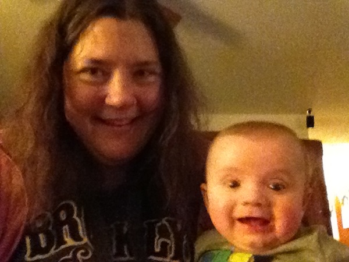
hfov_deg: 52.6
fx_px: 353
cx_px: 174
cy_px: 131
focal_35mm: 35
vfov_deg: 40.7
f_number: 2.4
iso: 3200
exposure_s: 1/15
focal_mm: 1.85
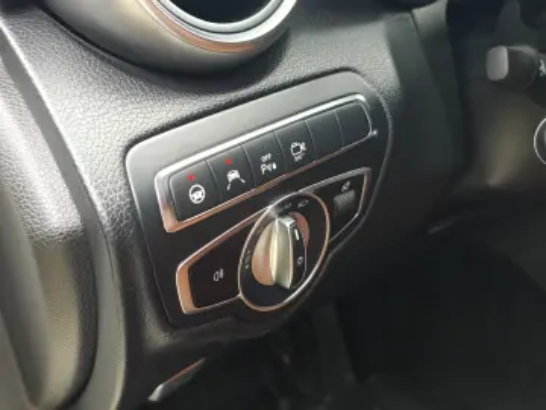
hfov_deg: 52.6
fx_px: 552
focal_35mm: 35
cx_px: 273
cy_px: 205
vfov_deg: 40.7
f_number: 1.4
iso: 50
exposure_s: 1/100
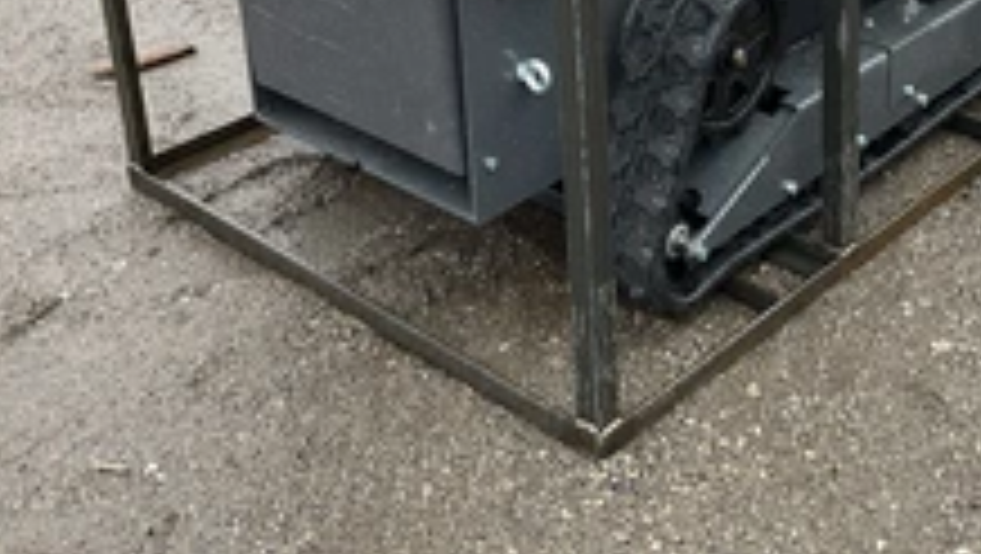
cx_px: 770
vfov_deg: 19.7
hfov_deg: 35.0
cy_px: -81
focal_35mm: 58
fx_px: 1510
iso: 25
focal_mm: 3
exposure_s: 1/122
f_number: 1.8
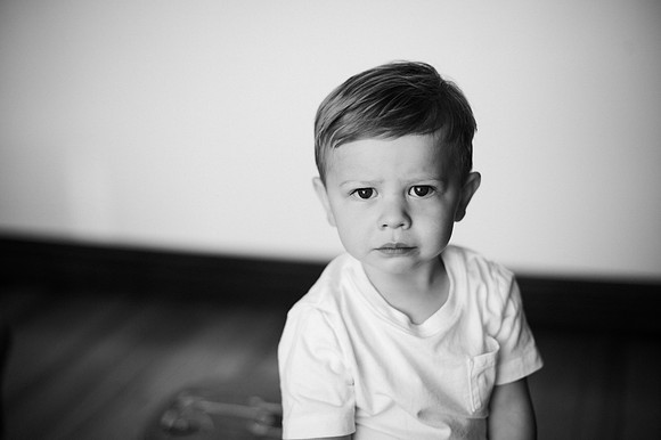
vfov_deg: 27.0
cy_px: 220
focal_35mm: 50
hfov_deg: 39.6
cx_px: 330
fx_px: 917
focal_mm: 50
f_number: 1.8
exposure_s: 1/1000
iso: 500
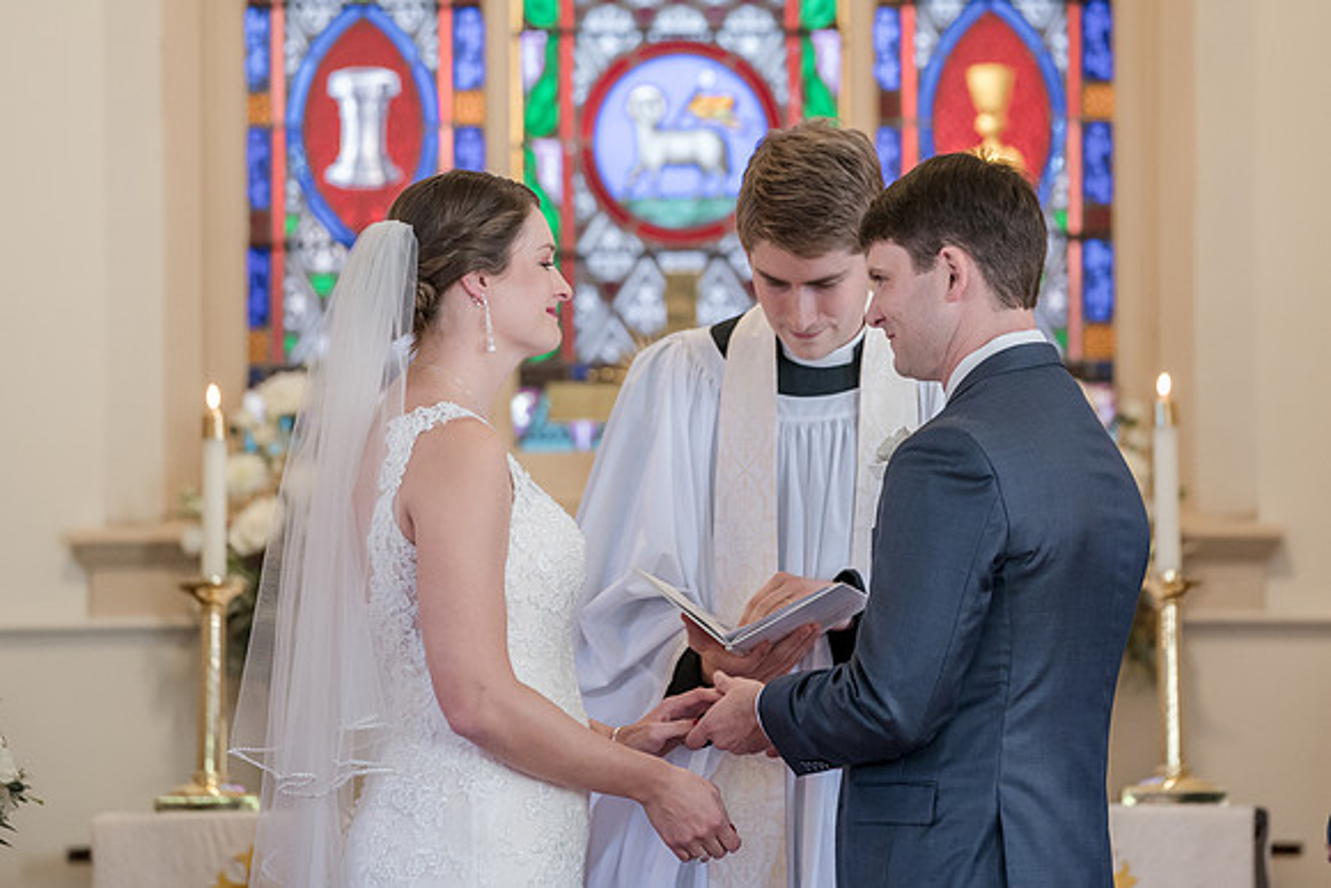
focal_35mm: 260
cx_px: 724
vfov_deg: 5.3
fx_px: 9607
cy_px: 337
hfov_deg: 7.9
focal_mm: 200
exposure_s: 1/100
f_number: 3.2
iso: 2000
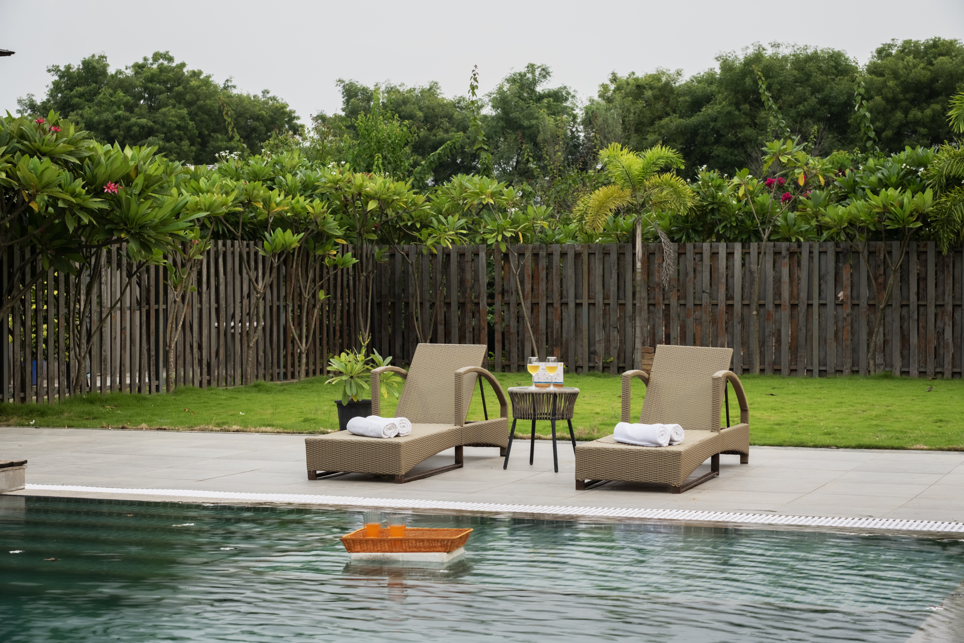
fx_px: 1874
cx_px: 482
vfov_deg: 19.5
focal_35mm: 70
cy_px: 322
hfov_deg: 28.8
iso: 250
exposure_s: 1/160
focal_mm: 70
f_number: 10
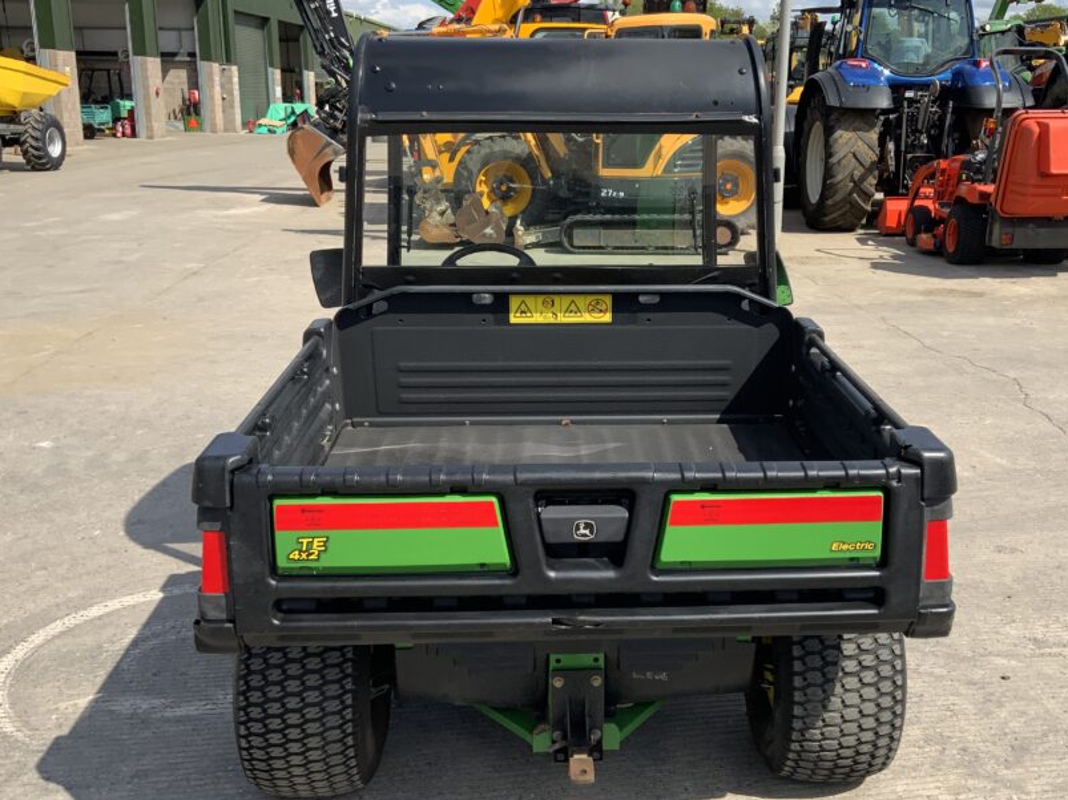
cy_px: 415
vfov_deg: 38.7
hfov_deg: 50.0
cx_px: 608
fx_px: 1141
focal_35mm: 37
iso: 16
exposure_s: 1/1451
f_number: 1.8
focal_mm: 3
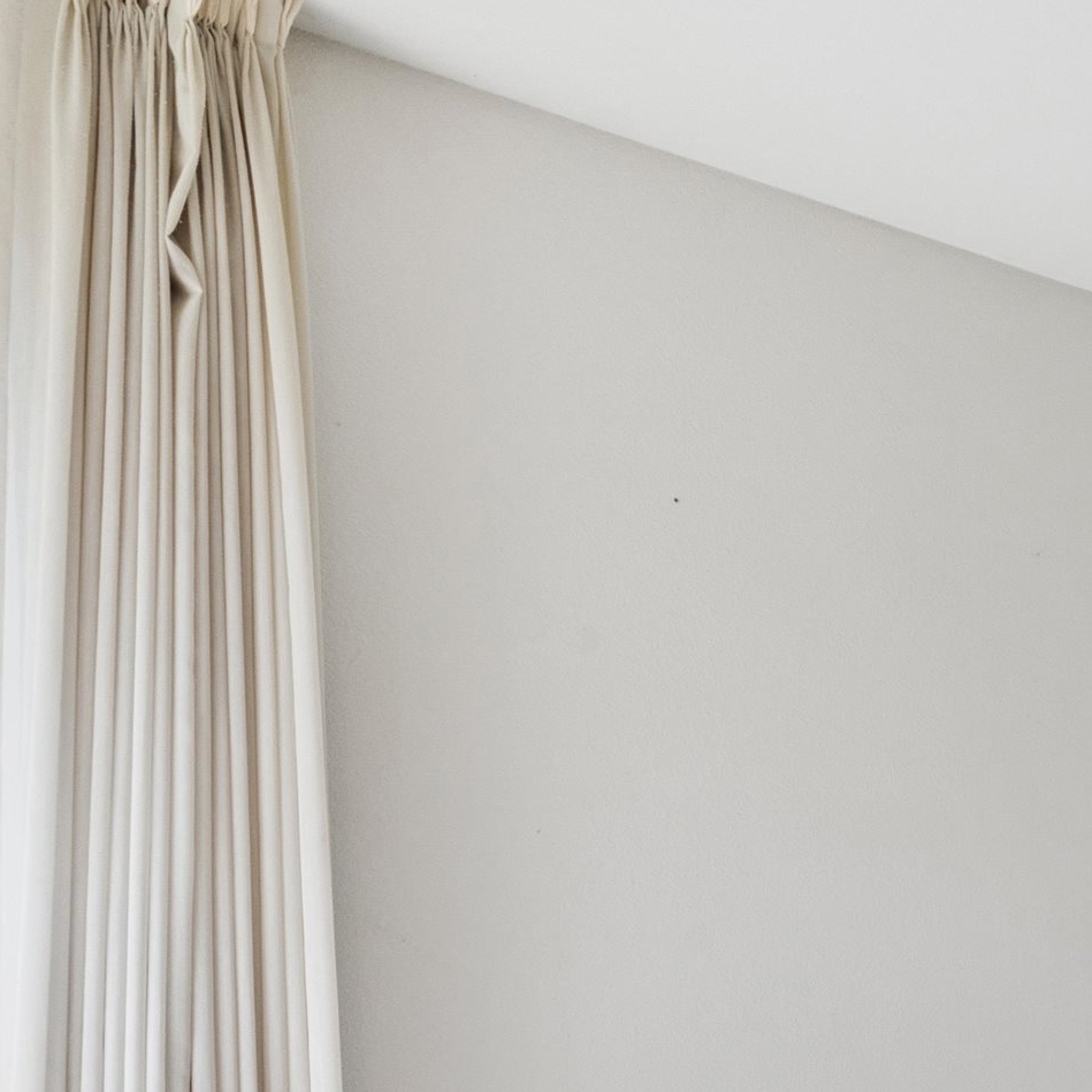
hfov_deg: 30.5
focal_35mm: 44
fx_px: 1570
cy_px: 812
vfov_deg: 37.4
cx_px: 1406
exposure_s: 1/80
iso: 800
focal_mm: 16
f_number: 10
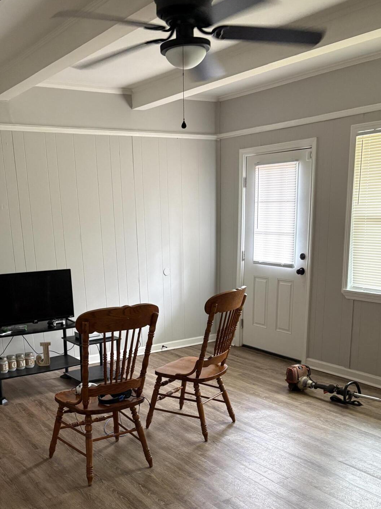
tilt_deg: -13.9
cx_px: 167
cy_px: 353
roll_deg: +1.5
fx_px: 543
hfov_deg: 38.6
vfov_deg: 49.0
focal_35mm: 37
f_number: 1.6
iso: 320
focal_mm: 5.96
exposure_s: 1/60
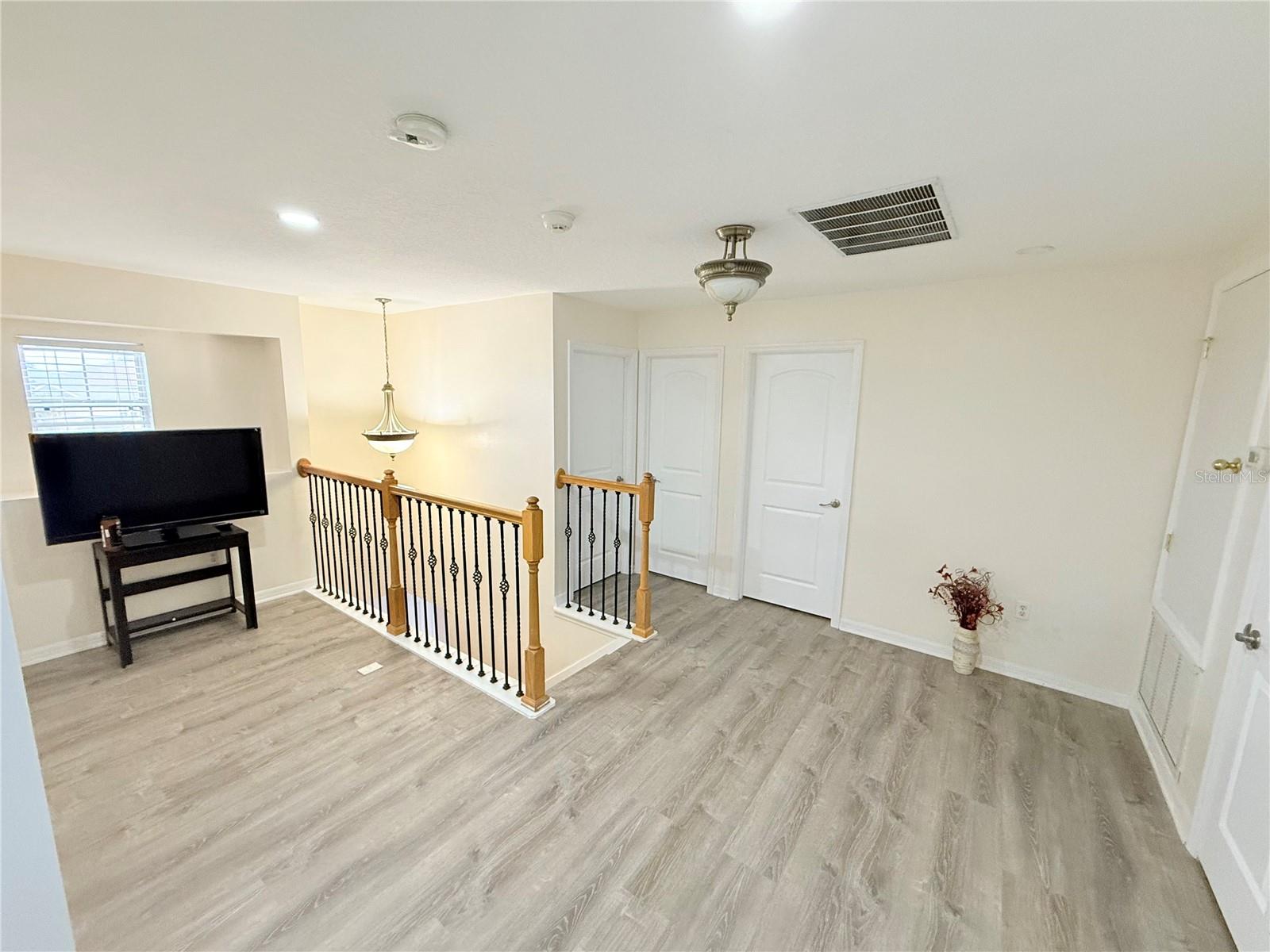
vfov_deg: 85.7
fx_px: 514
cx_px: 635
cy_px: 476
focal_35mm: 14
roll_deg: -1.1
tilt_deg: -9.2
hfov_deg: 102.1
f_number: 2.2
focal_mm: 2.22
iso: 320
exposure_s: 1/60
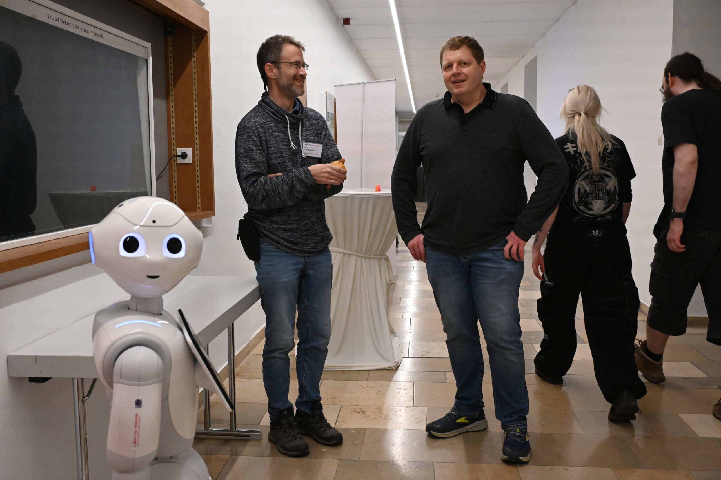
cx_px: 360
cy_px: 240
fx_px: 690
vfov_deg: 38.3
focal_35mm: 34
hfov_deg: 55.1
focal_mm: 34.5
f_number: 8
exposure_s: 1/320
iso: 10000
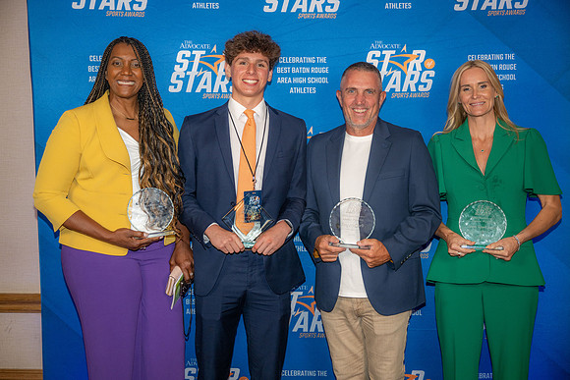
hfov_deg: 44.5
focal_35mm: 44
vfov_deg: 30.5
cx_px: 285
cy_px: 190
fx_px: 697
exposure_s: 1/160
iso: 320
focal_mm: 44
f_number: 3.2
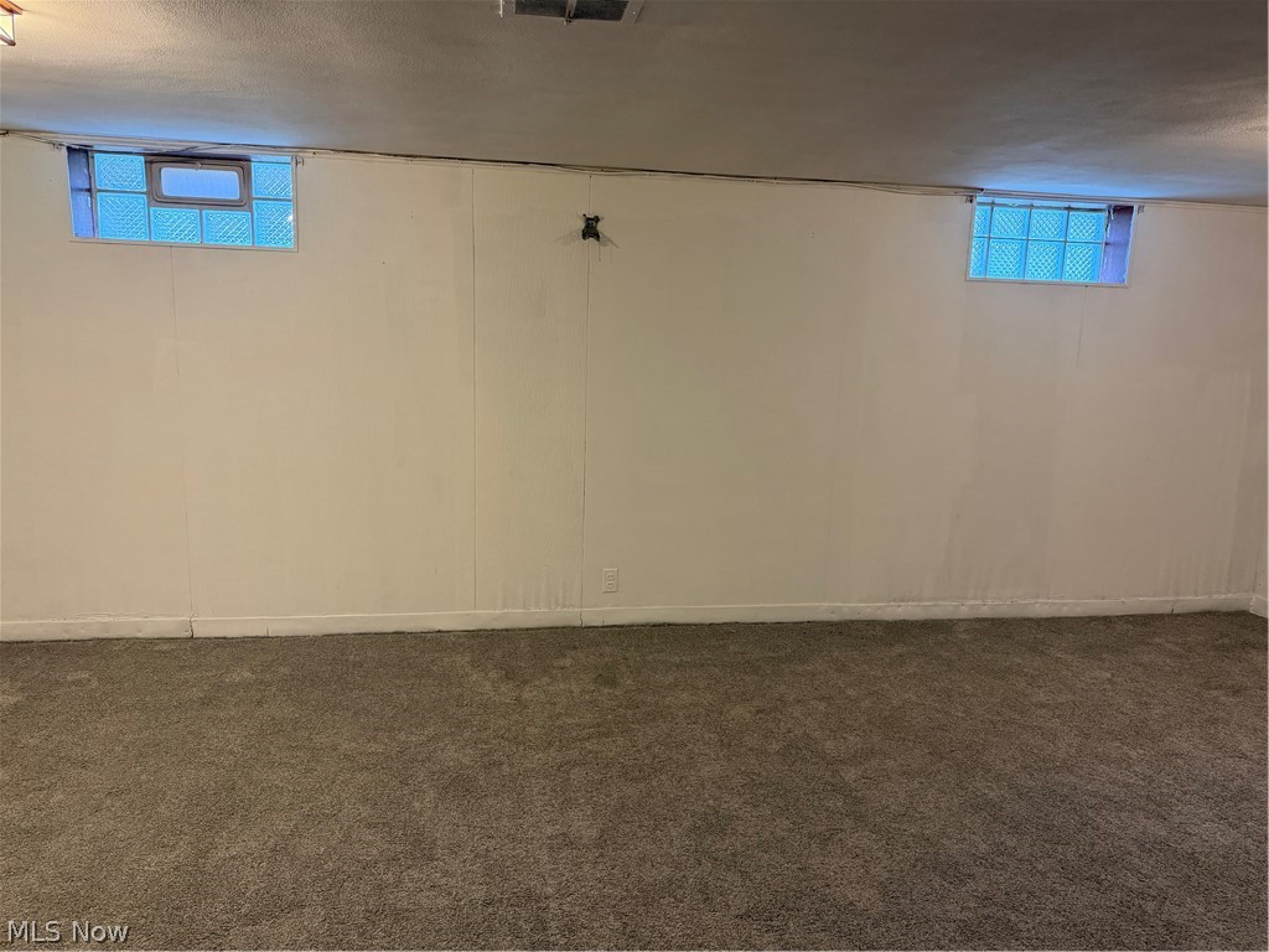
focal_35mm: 24
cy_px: 476
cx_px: 634
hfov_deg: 71.6
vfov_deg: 56.8
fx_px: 880
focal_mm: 6.76
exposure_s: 1/60
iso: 400
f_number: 1.78
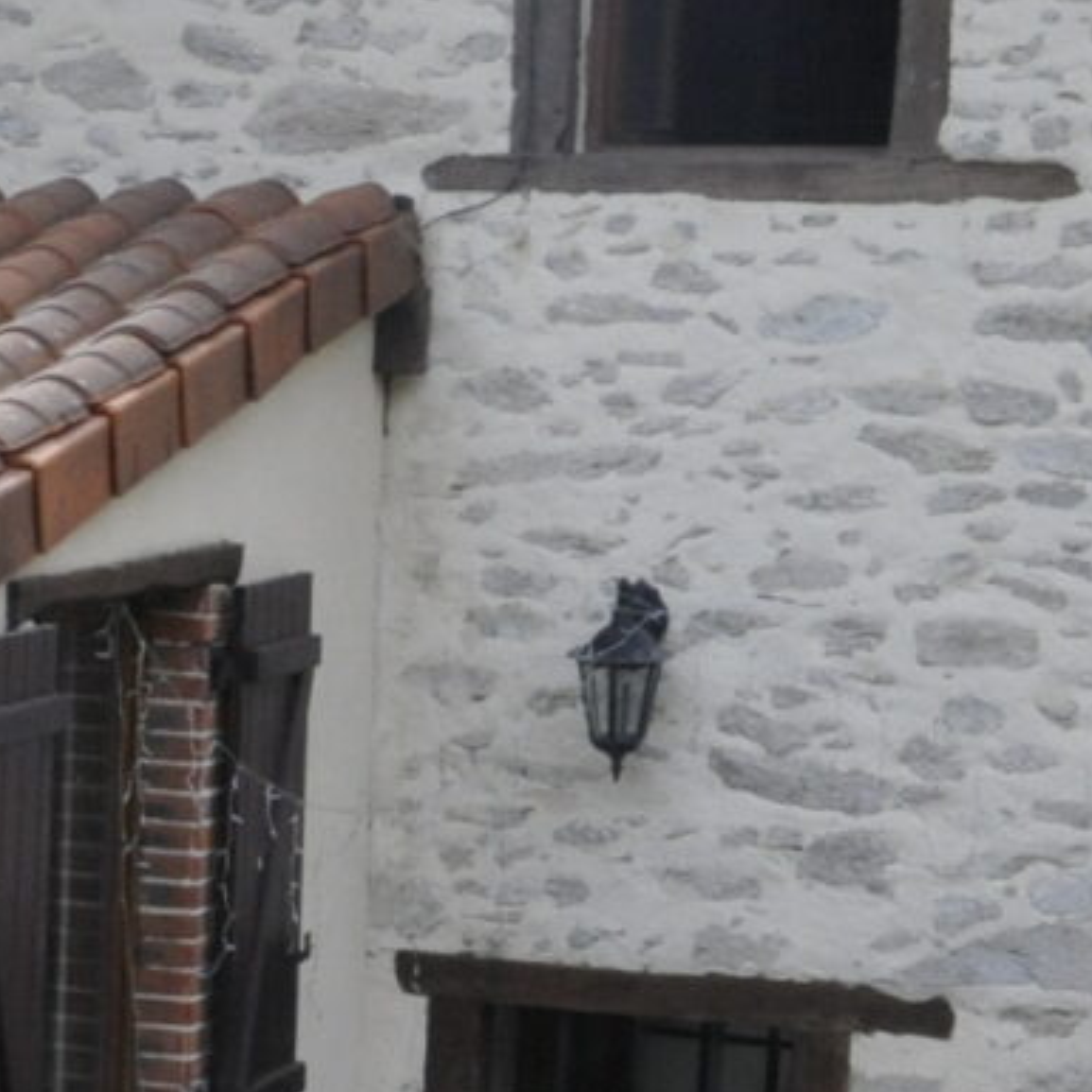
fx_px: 5133
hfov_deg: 11.4
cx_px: -740
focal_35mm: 144
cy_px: 1157
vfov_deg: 12.0
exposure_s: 1/250
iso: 800
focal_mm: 17
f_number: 13
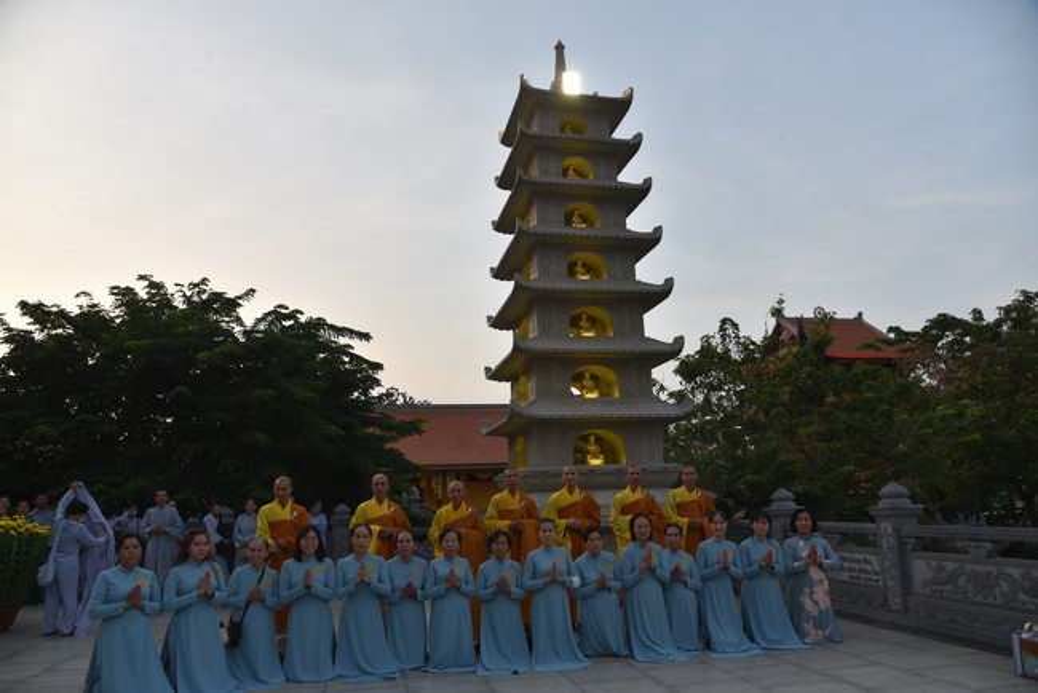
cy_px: 346
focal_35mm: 24
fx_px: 692
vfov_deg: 53.2
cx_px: 519
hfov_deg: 73.7
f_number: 5.6
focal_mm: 24
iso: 400
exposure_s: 1/125
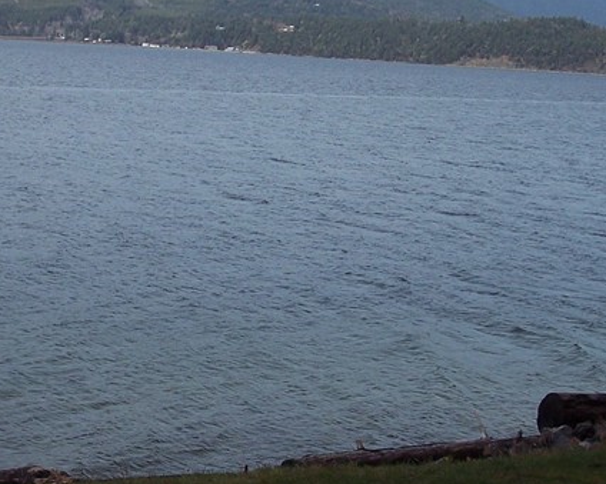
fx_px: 1650
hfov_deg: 20.5
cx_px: 90
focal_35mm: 92
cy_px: 136
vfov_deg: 16.6
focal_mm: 8
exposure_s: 1/1000
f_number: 4
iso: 100
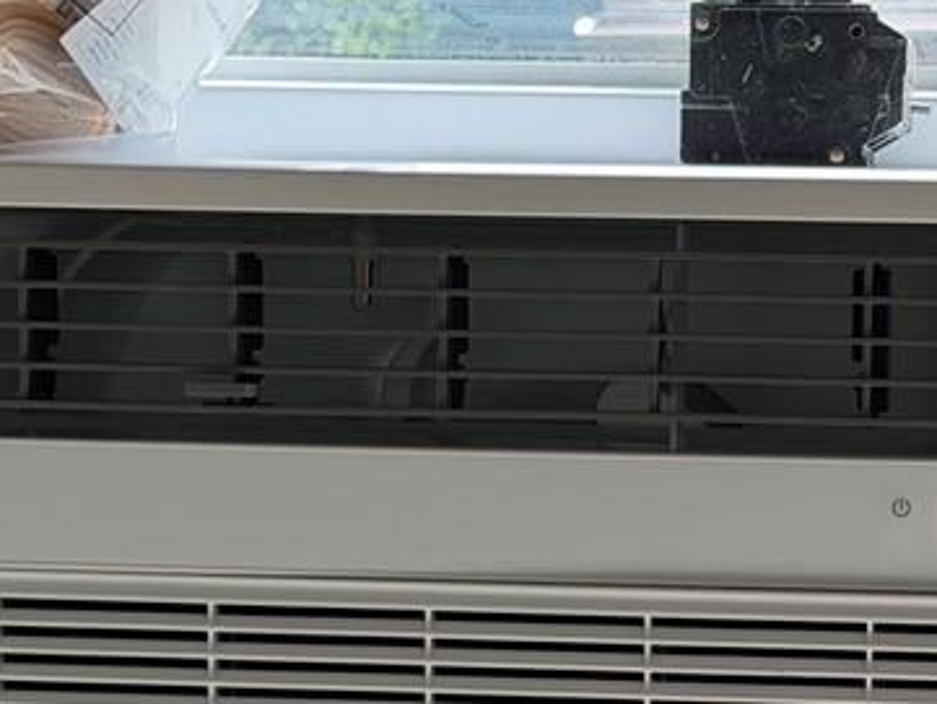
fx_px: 3683
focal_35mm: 136
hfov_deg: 14.4
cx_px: 784
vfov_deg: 10.8
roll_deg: +0.1
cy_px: 787
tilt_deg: -8.5
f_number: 1.78
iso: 64
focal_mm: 6.76
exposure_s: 1/183
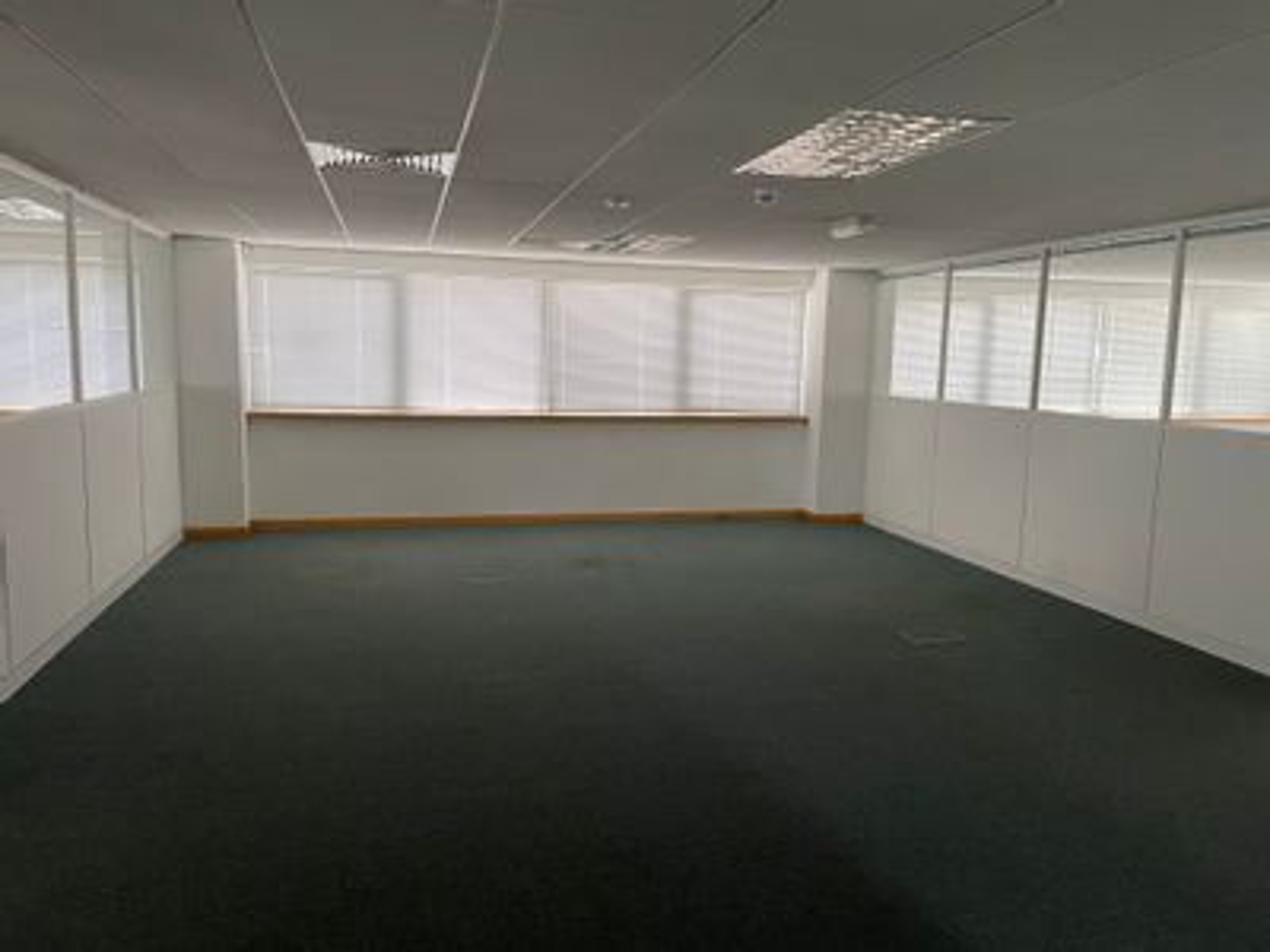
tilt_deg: -6.3
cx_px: 635
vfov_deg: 53.1
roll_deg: -0.5
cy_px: 476
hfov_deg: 67.3
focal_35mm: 26
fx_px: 954
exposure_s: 1/50
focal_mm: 4.2
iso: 400
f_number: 1.6
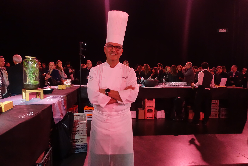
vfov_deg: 53.1
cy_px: 83
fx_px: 165
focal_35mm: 24
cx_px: 124
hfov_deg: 73.7
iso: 3200
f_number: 1.8
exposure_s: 1/125
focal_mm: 8.8
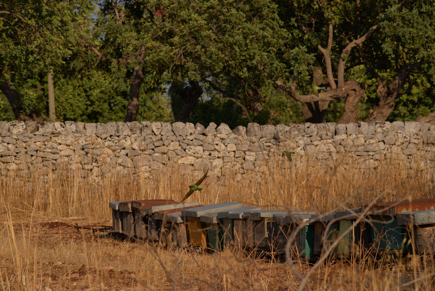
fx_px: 3626
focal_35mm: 300
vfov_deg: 4.6
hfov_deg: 6.9
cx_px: 218
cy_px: 146
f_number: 16
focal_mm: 300
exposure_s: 1/1000
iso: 800
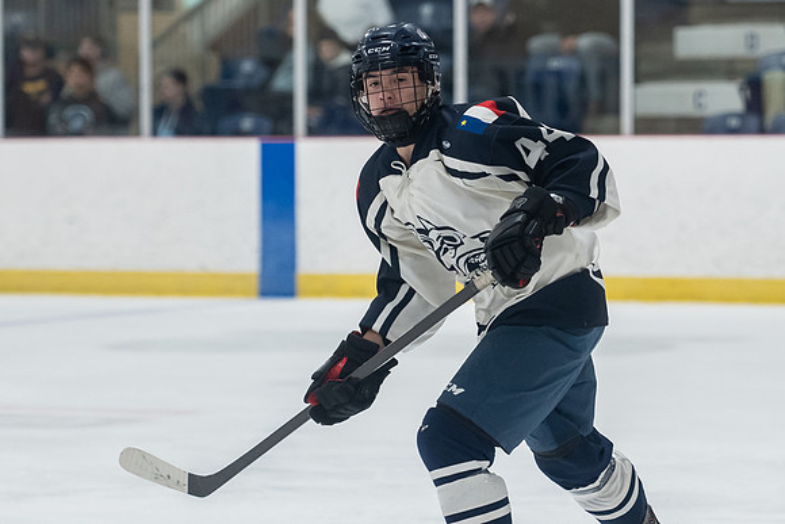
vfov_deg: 6.3
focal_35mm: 217
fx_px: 4722
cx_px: 516
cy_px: 336
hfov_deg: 9.5
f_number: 2.8
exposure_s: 1/1000
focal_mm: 116
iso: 2500
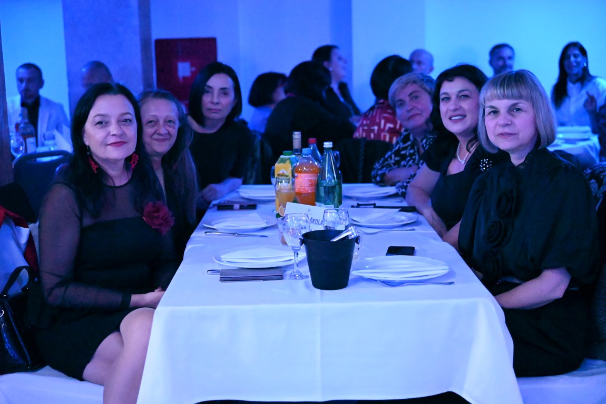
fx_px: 842
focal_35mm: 50
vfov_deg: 27.0
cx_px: 303
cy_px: 202
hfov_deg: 39.6
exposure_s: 1/250
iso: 32000
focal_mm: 50
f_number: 2.8
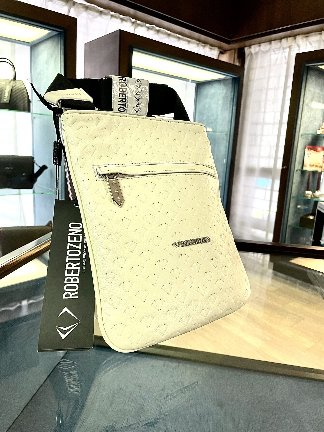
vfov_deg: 67.3
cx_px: 162
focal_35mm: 26
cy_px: 216
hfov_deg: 53.1
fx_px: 324
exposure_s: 1/50
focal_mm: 4.2
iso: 100
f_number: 1.6
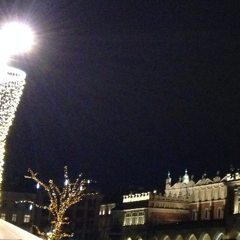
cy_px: 119
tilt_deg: +13.1
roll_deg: -1.2
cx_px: 286
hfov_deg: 19.1
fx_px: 675
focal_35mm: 86
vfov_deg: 20.2
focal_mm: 4.12
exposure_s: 1/15
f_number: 2.4
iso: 800
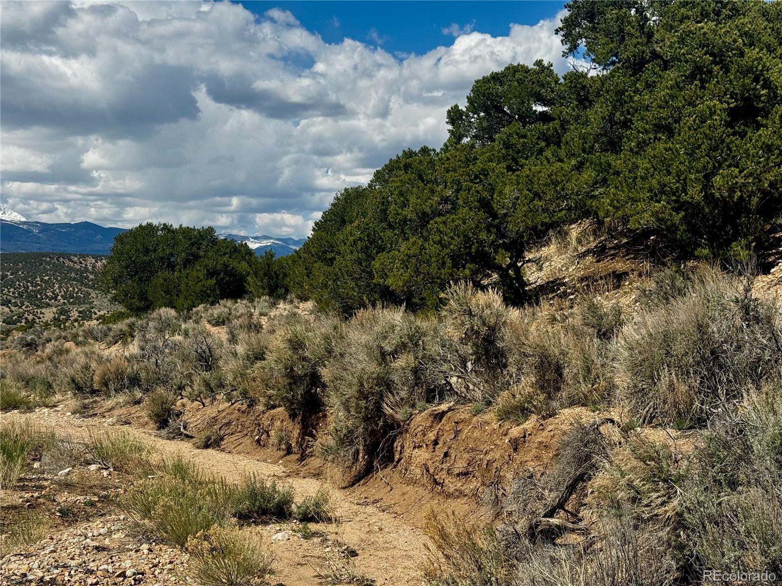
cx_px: 391
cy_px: 293
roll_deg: -0.9
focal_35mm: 48
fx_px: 1084
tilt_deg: -1.0
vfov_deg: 30.3
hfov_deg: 39.7
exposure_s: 1/5848
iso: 64
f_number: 1.78
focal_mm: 6.76
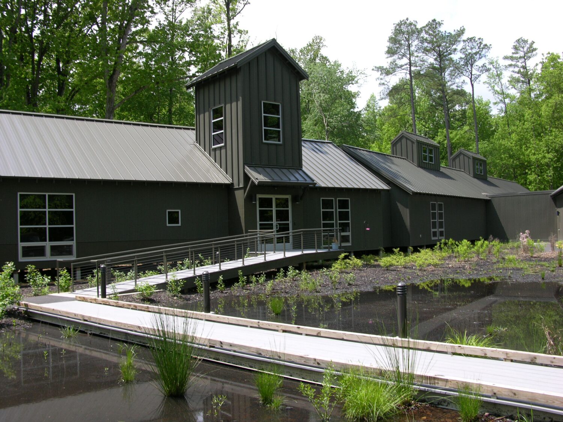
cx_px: 282
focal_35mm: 35
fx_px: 569
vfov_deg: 40.7
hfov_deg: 52.6
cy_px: 211
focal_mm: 8.9
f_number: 5
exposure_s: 1/188
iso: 50
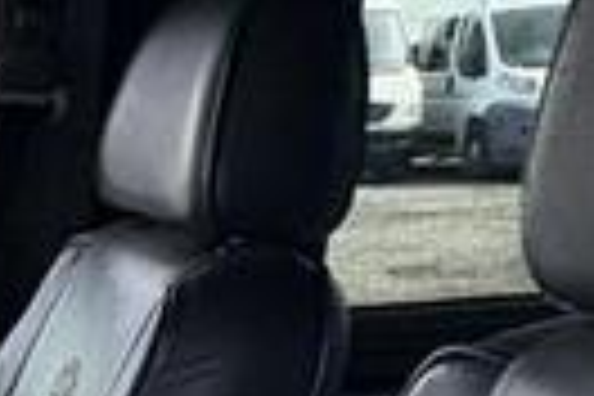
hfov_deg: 15.6
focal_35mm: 99
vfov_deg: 13.2
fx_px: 1633
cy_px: 567
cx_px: -644
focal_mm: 2.22
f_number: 2.2
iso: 50
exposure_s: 1/440
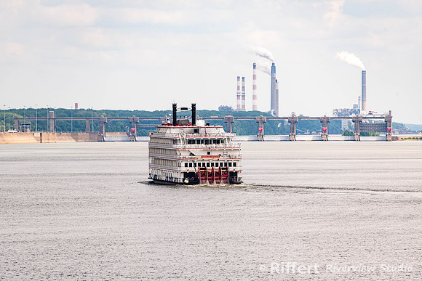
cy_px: 140
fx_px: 3563
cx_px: 211
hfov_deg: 6.8
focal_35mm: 304
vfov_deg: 4.5
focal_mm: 300
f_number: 8
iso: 64
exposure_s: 1/200
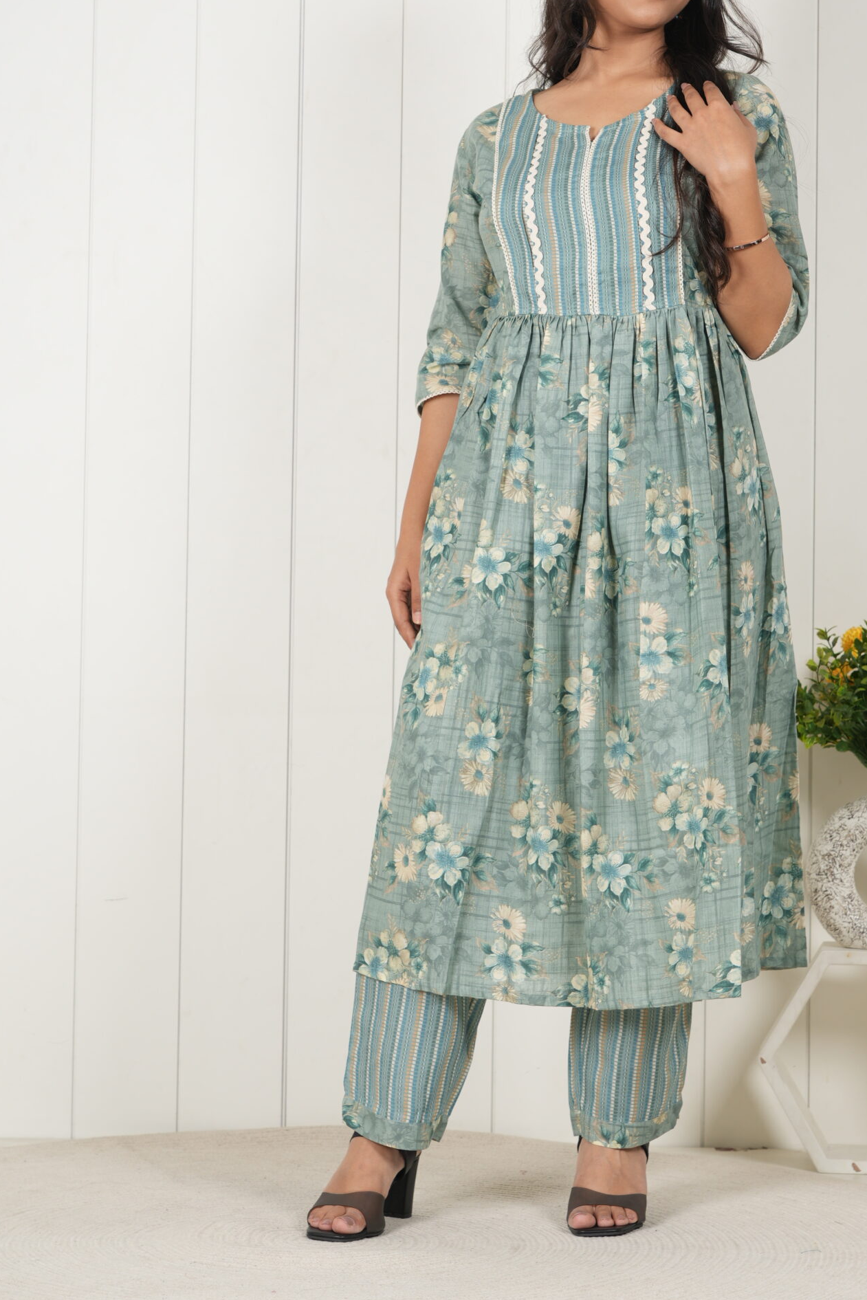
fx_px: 3178
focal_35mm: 88
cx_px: 517
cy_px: 498
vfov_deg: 23.1
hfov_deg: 15.5
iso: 125
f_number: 6.3
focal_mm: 65
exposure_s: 1/125
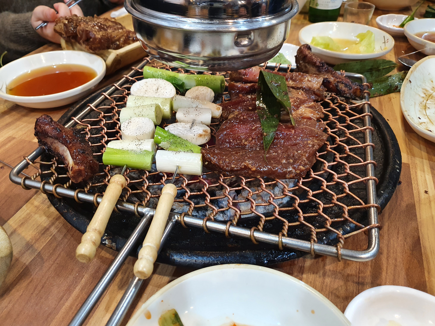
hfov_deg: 67.3
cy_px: 163
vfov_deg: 53.1
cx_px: 218
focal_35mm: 26
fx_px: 327
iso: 200
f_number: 1.5
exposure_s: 1/60
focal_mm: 4.32
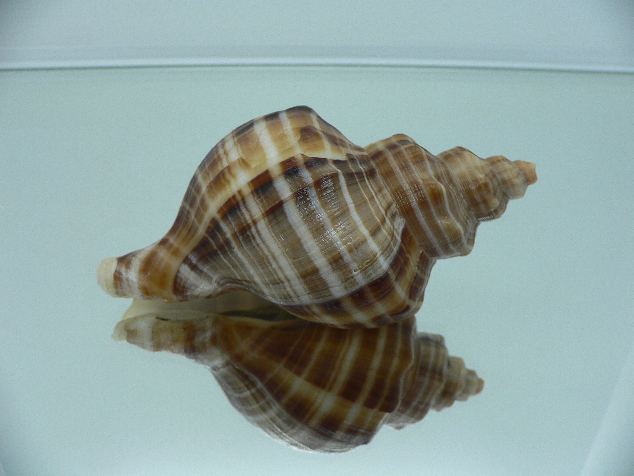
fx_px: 641
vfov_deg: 40.7
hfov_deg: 52.6
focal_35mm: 35
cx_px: 317
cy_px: 238
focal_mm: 4.6
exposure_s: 1/60
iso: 100
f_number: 2.8
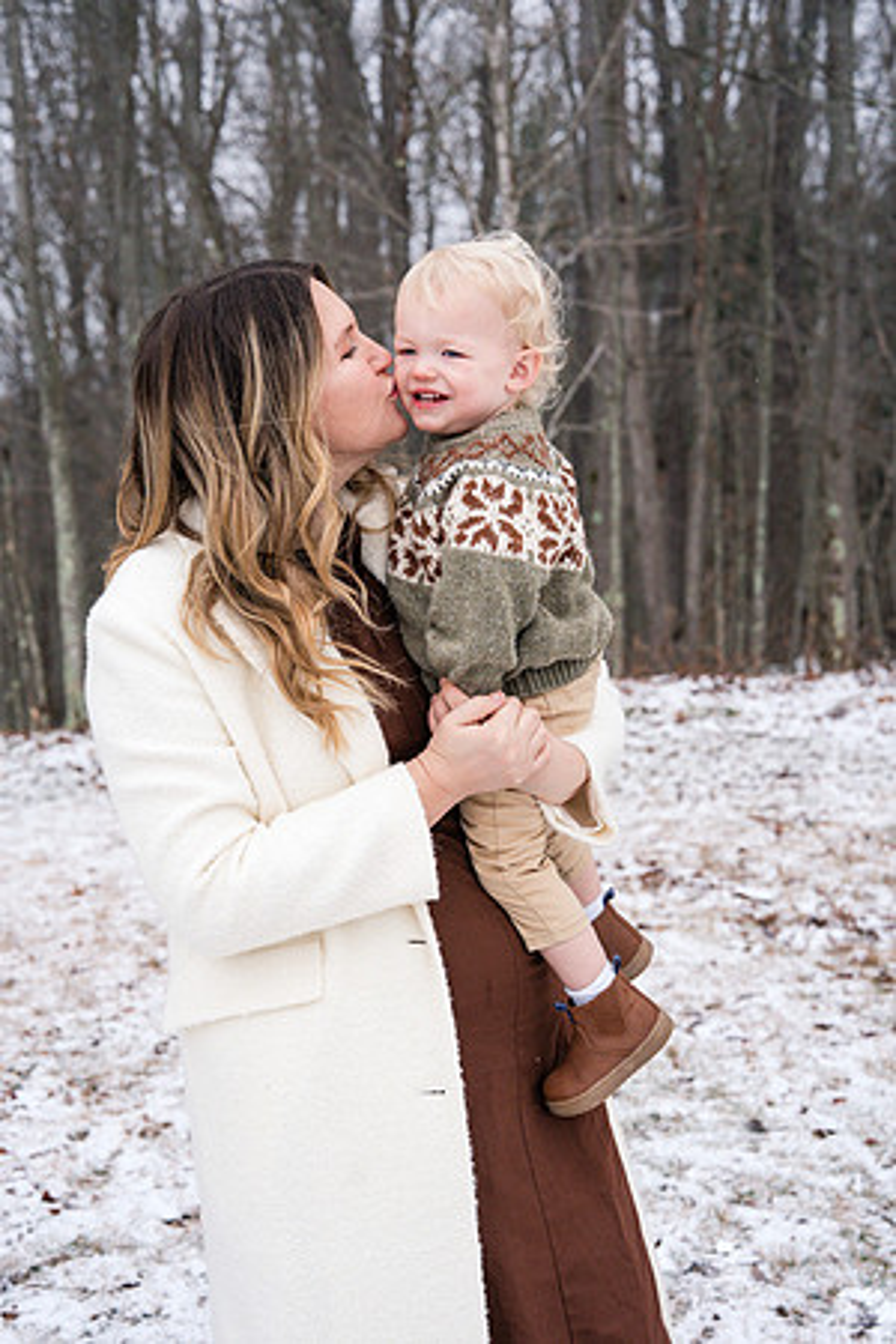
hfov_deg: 19.5
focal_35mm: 70
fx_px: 2613
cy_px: 672
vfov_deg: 28.8
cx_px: 448
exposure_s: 1/250
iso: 1000
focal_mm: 70
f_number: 6.3
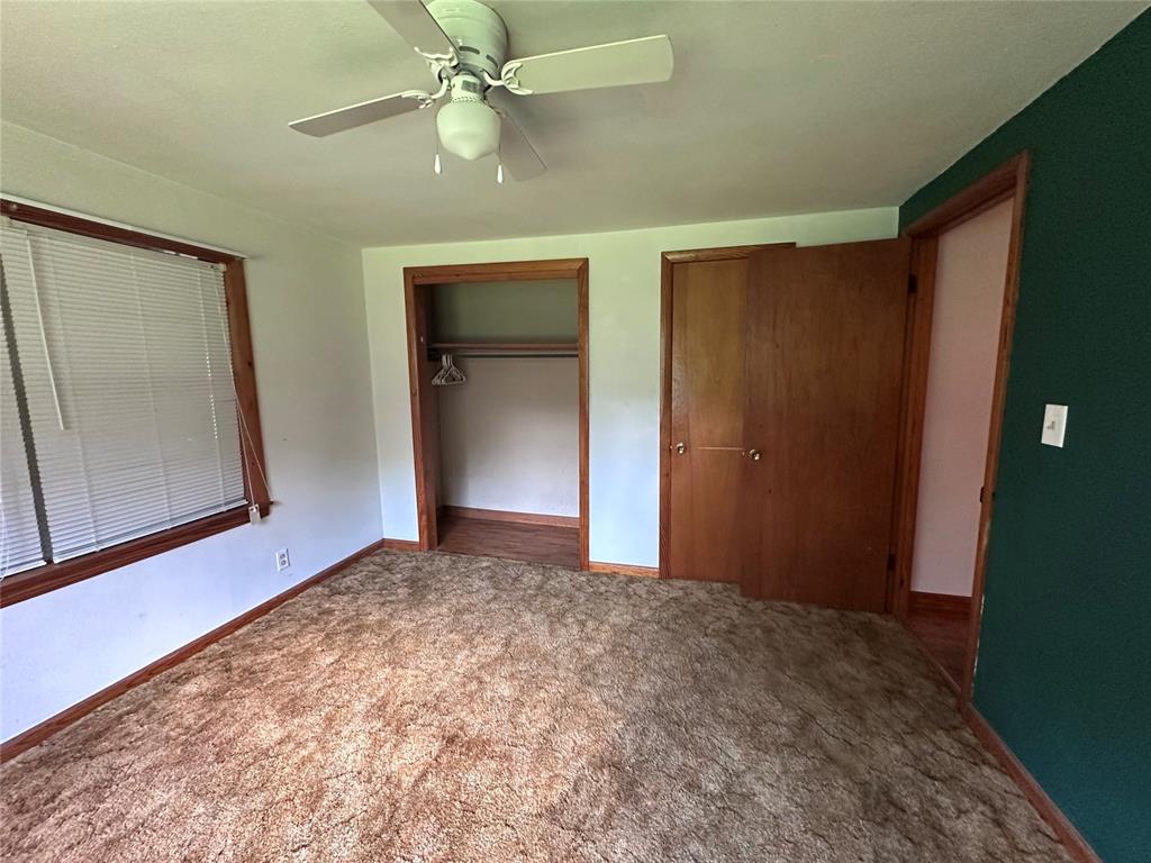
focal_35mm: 14
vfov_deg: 85.7
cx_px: 576
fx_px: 466
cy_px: 432
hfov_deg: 102.1
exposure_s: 1/60
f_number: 2.2
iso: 500
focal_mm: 2.22
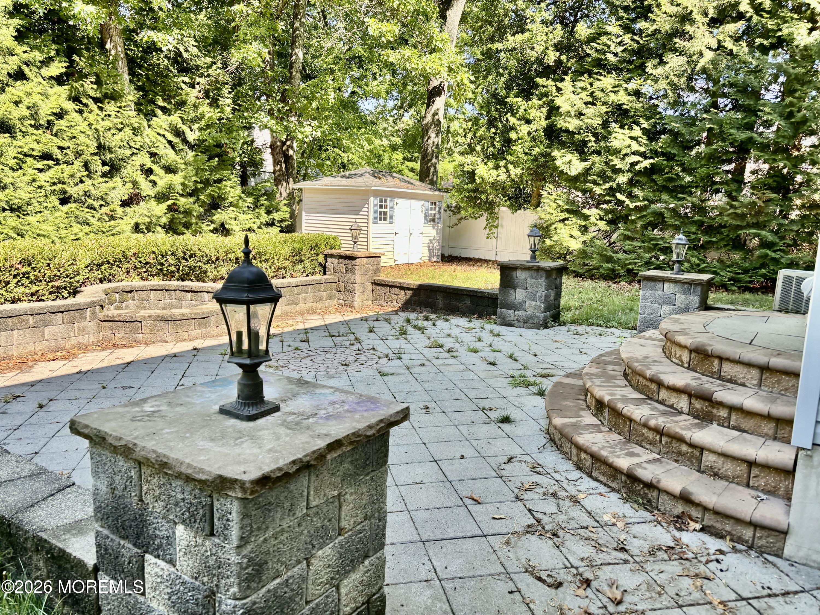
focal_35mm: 26
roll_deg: -3.1
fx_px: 616
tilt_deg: -11.2
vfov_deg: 53.1
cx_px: 410
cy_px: 308
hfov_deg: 67.3
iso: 50
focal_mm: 5.96
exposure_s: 1/364
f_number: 1.6
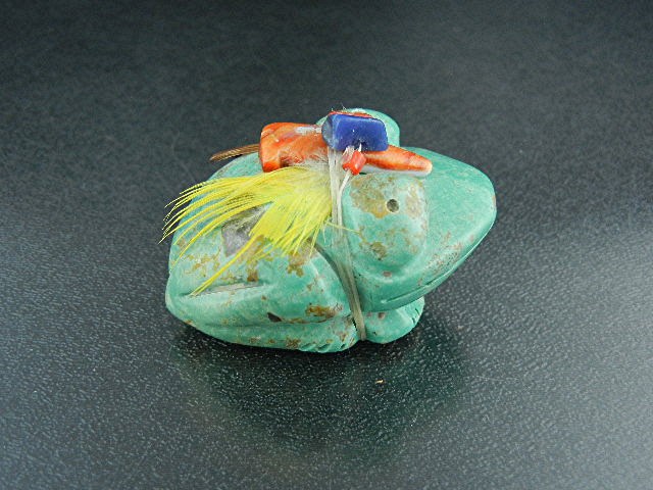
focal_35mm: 52
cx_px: 326
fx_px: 981
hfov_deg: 36.8
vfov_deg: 28.0
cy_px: 245
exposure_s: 1/21.5
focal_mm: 9.3
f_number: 3.9
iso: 400
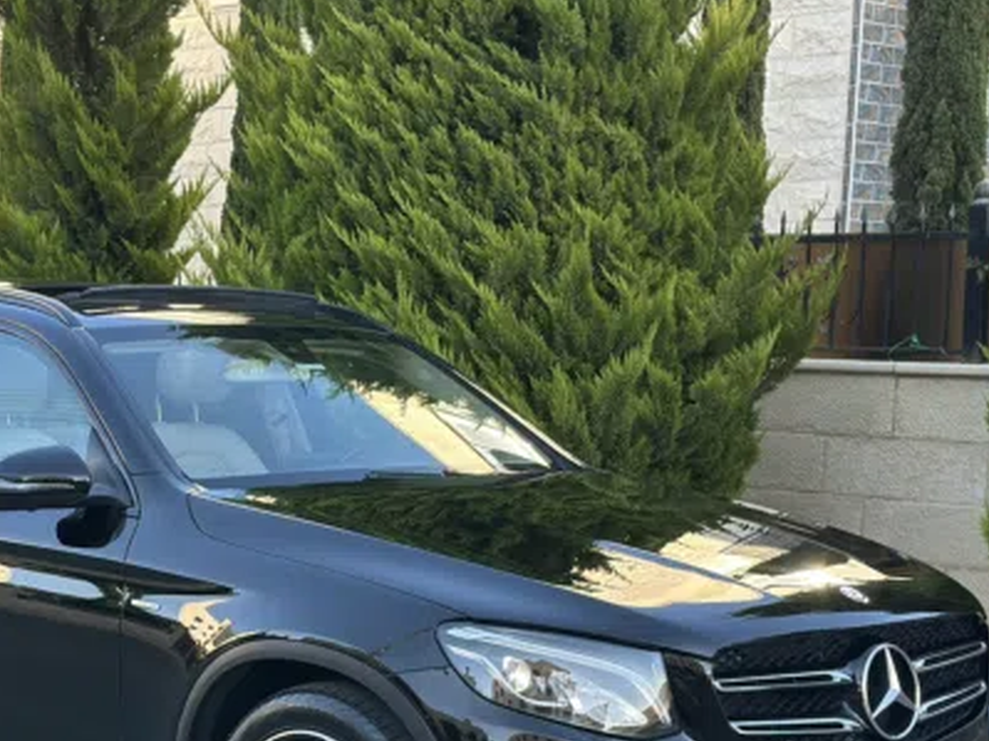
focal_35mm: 77
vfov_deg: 19.0
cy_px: 568
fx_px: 2199
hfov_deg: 25.1
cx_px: 275
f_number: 1.78
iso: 80
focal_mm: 6.86
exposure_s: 1/478
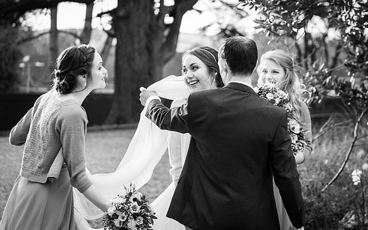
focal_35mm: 116
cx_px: 205
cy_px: 95
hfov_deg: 18.0
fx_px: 1163
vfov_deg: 11.3
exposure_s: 1/200
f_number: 2.8
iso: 100
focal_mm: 66
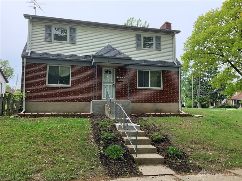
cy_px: 90
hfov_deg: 61.7
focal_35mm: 29
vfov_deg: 48.2
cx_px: 121
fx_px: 203
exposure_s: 1/442
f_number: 1.8
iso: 16
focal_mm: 3
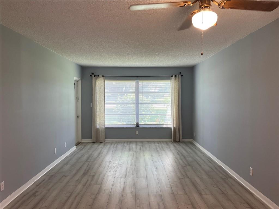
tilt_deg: -2.5
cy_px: 104
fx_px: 210
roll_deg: +0.1
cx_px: 140
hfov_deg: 67.3
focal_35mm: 26
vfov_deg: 53.1
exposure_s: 1/120
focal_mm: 5.1
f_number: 1.6
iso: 125
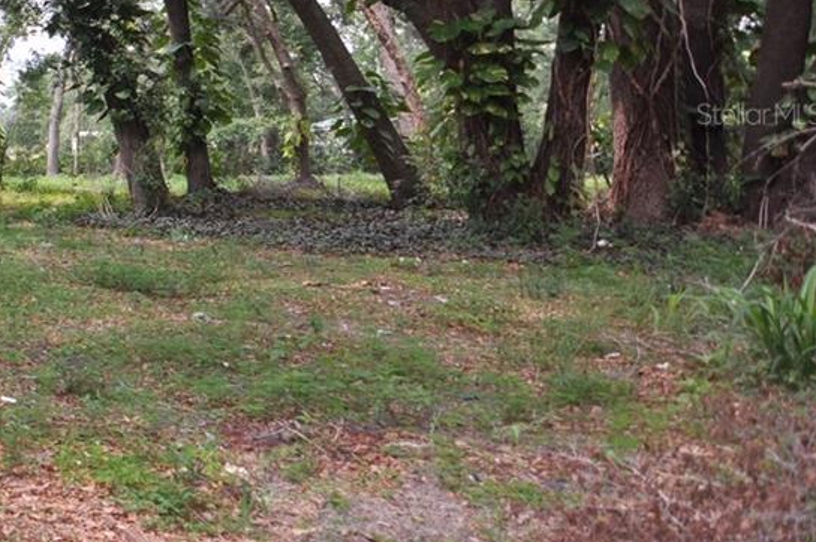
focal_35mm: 48
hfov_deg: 28.6
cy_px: 114
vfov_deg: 27.2
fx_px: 1097
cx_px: -368
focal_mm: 11
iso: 220
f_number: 2.8
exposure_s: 1/200
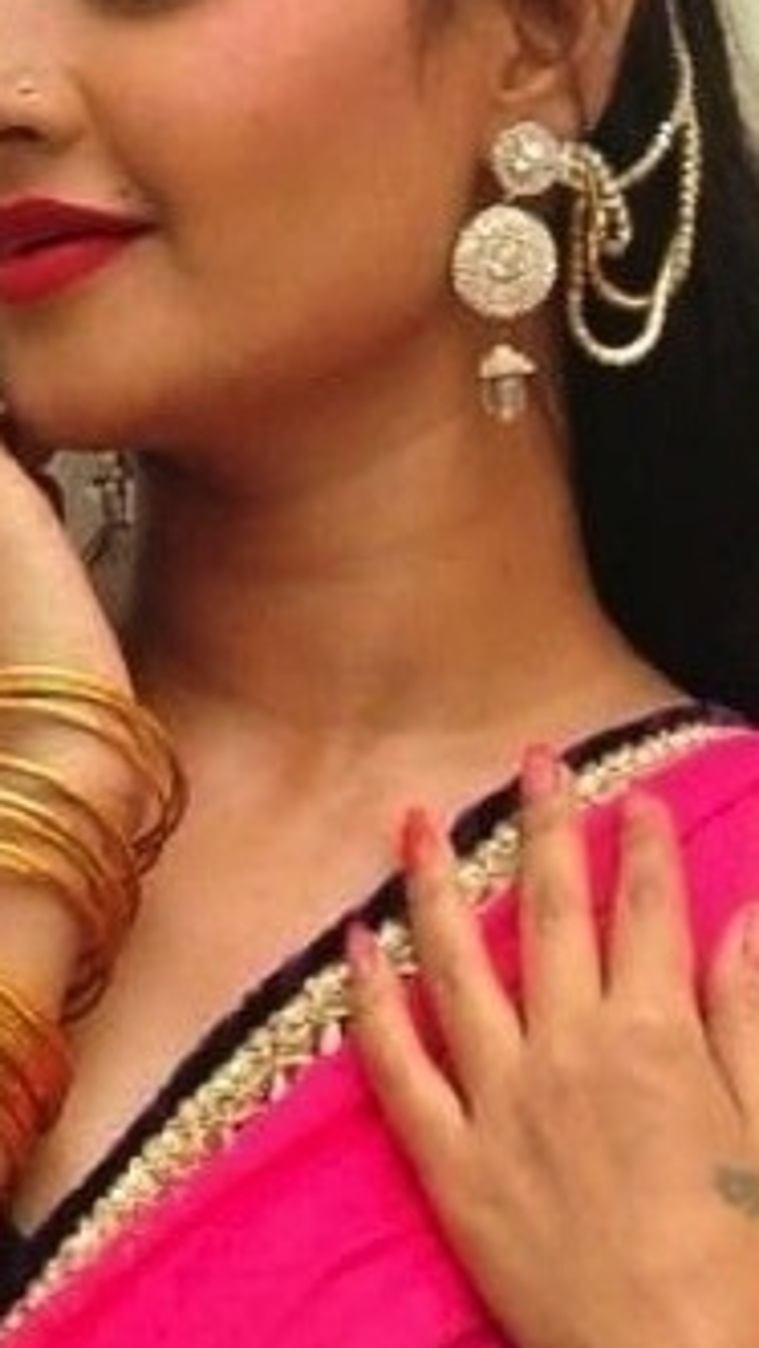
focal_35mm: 256
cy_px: 2834
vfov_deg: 8.0
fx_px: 9150
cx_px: 503
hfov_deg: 4.7
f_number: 7.1
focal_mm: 30
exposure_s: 1/125
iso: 1600
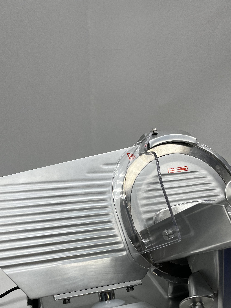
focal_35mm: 39
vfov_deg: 46.3
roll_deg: -2.6
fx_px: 347
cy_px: 229
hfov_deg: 36.7
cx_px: 140
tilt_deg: -25.4
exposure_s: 1/196
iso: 40
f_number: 1.6
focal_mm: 5.1
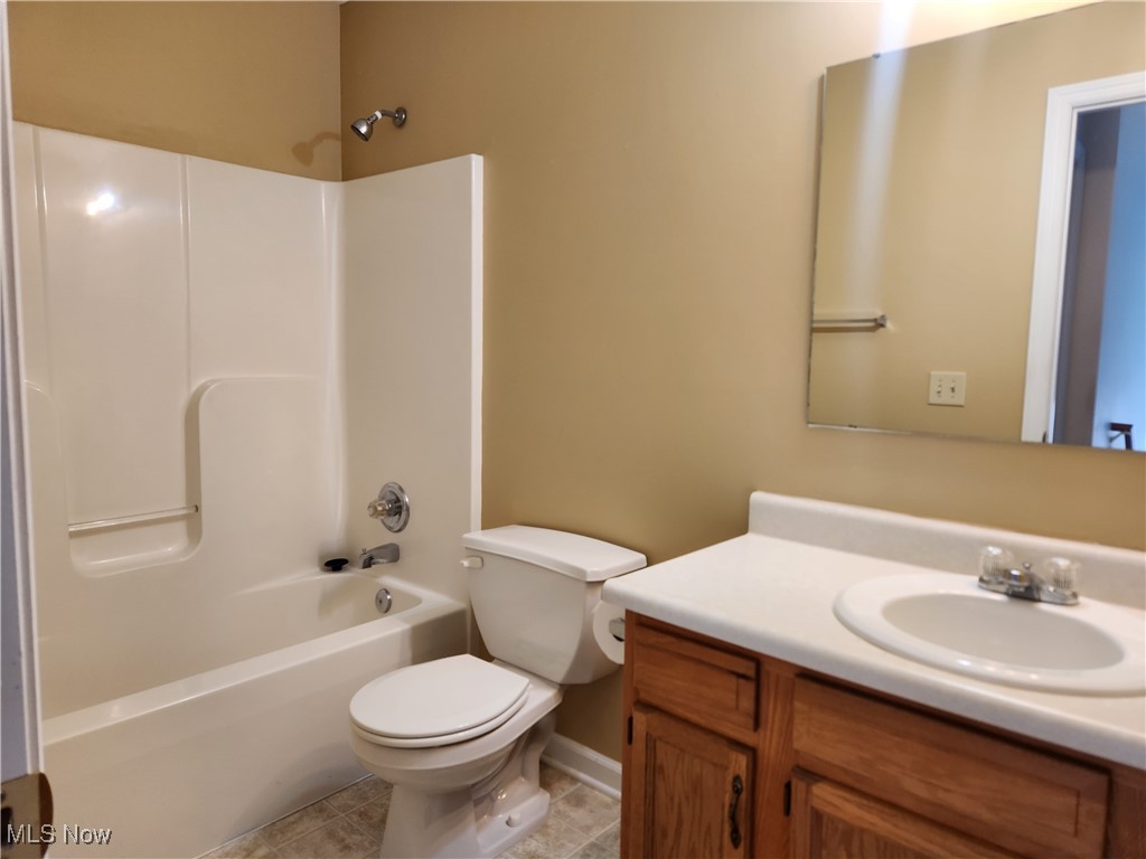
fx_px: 761
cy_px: 430
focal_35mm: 23
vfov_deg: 58.9
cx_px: 573
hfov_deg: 73.9
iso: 125
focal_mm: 5.4
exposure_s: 1/120
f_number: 1.8
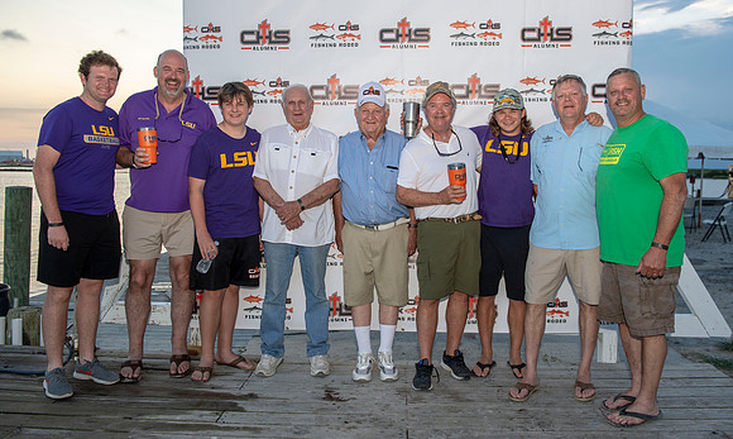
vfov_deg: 38.1
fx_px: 634
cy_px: 196
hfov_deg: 60.0
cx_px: 385
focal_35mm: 32
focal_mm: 29
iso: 200
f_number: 4.5
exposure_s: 1/160
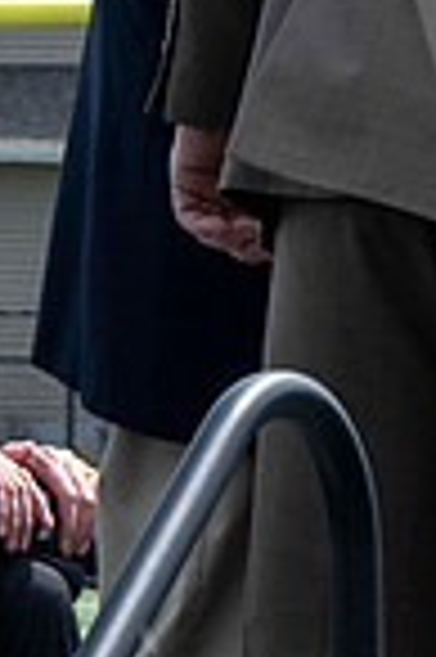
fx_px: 14403
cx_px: 912
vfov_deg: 2.6
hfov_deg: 1.7
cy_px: -485
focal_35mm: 791
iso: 200
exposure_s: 1/250
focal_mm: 91
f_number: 13
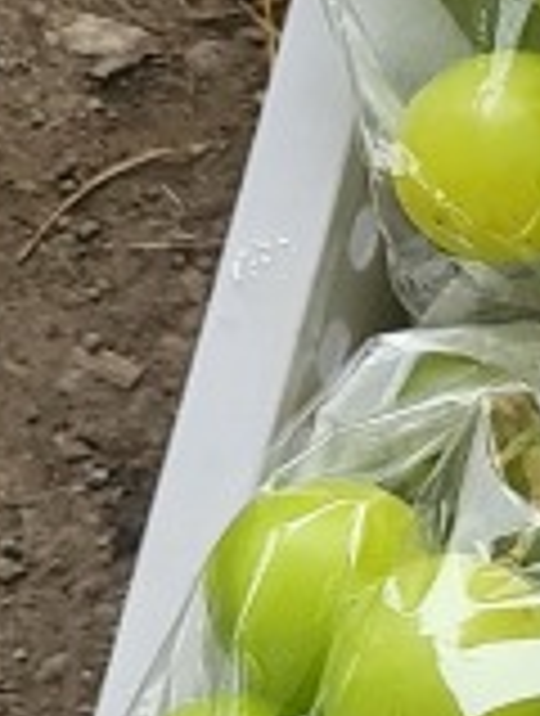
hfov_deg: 7.9
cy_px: 493
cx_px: 1300
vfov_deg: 11.3
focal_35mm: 174
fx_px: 3605
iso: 320
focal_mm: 4.25
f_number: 1.8
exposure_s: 1/120
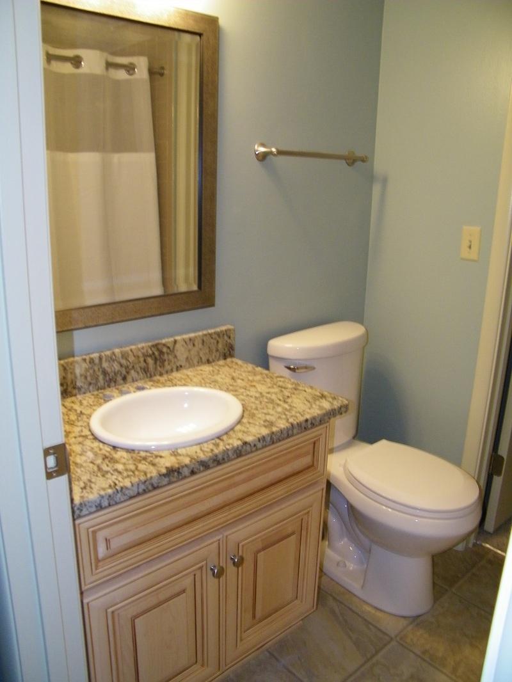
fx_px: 552
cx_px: 256
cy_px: 341
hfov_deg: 49.8
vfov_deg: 63.4
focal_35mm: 28
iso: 200
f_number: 3.5
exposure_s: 1/30
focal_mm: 5
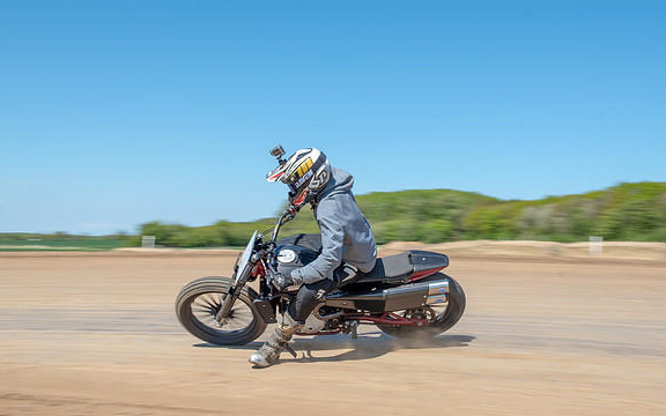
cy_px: 214
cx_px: 343
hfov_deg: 49.3
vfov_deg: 32.0
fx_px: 726
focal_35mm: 40
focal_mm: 34
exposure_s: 1/160
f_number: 8
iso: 100
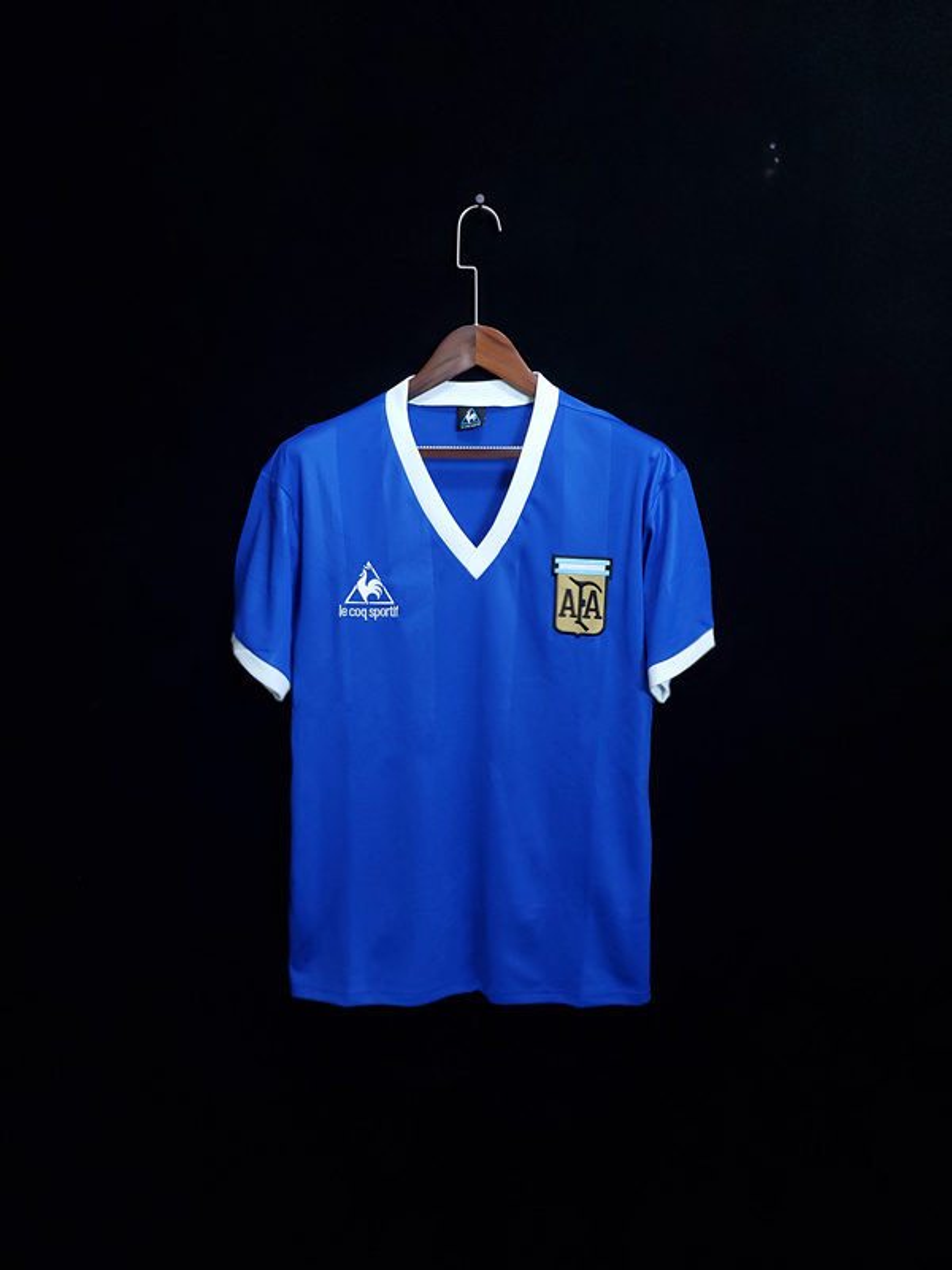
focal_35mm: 26
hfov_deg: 53.1
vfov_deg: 67.3
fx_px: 953
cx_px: 476
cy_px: 635
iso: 200
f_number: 1.5
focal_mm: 4.3
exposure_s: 1/30
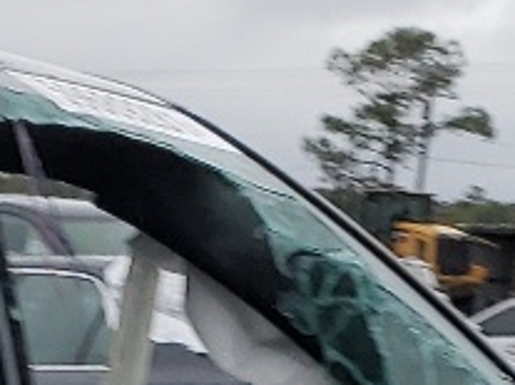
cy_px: 1222
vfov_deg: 6.6
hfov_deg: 9.7
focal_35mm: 201
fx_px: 2989
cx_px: -55
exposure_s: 1/60.2
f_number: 1.5
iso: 65
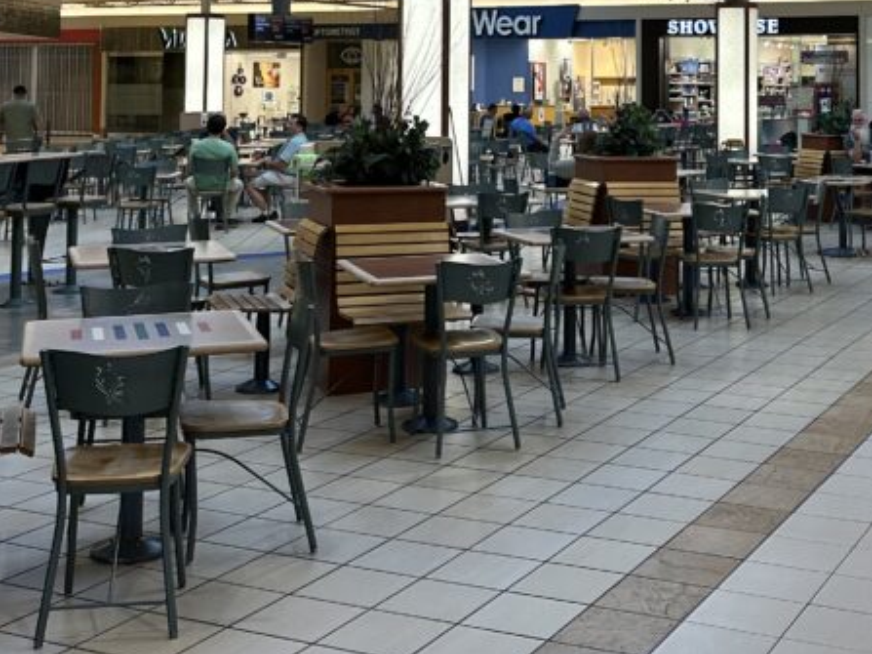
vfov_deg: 25.5
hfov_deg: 34.5
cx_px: 605
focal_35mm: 55
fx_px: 1385
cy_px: 37
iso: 160
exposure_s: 1/120
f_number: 1.78
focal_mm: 6.86
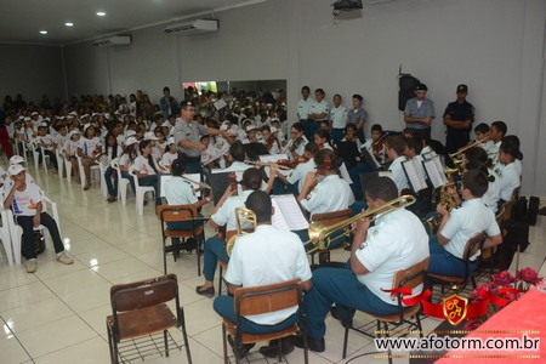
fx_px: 500
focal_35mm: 33
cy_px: 182
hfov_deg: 57.2
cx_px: 273
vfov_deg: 40.0
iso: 1600
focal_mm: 22
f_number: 3.8
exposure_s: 1/125
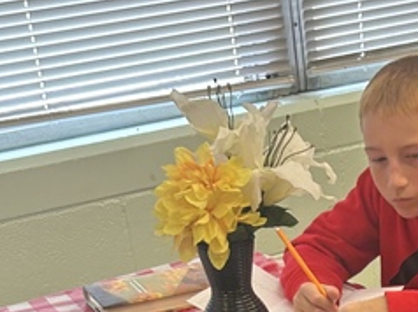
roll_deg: +4.2
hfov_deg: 17.2
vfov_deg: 12.1
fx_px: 1351
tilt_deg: -25.6
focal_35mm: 112
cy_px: 571
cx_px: 420
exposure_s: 1/120
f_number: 1.5
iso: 64
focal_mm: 5.7
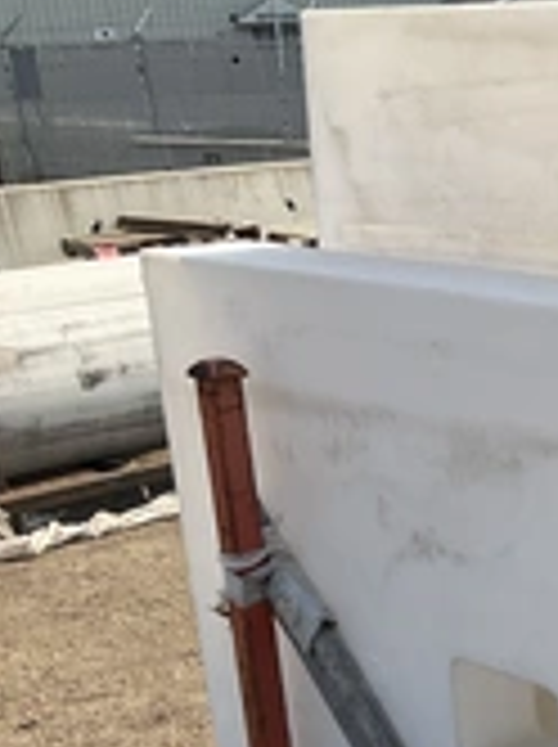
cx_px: 882
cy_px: 549
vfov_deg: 27.5
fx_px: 1508
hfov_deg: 18.2
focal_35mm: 70
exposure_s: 1/1848
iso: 25
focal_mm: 3
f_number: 1.8
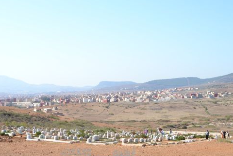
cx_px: 99
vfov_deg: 25.9
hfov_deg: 38.1
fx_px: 337
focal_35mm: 52
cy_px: 93
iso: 100
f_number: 8
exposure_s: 1/250
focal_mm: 26
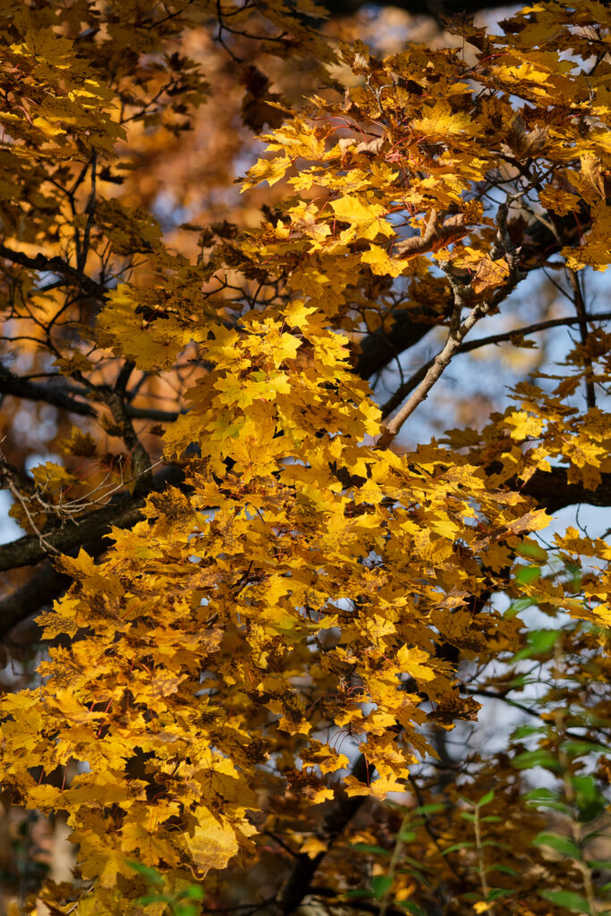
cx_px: 306
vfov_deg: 15.2
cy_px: 458
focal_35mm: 135
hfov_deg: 10.2
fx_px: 3435
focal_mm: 90
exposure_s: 1/3500
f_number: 2
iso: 160
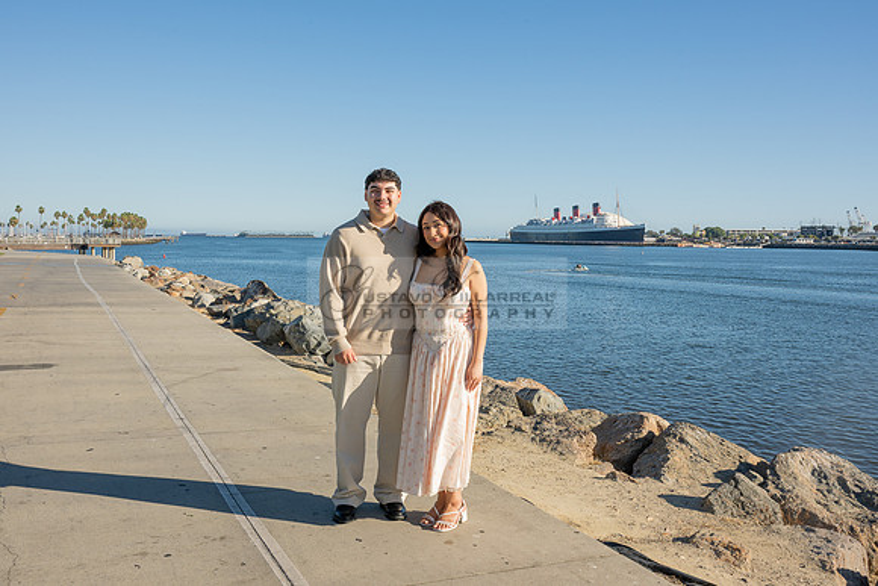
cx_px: 439
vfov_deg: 38.4
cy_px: 293
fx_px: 842
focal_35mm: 34
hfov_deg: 55.1
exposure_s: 1/200
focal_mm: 34.5
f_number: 14
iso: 200
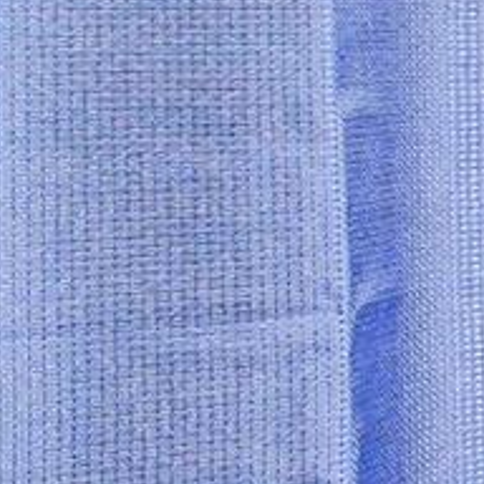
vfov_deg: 16.0
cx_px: 1969
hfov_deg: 8.1
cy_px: -20
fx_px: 1677
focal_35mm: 106
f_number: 5
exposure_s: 1/60
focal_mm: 10
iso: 560
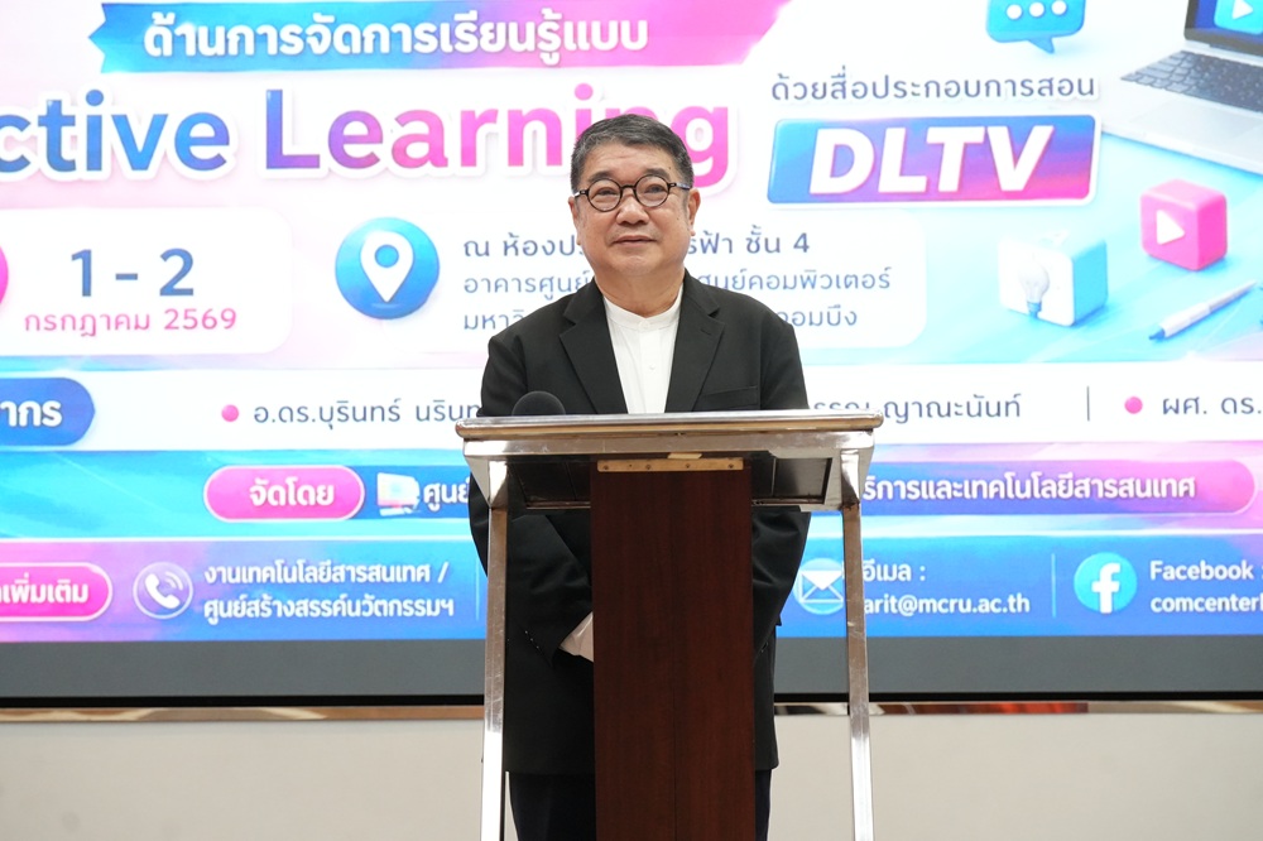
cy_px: 420
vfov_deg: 19.4
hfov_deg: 28.9
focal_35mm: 70
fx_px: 2455
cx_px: 632
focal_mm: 70
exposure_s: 1/250
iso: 8000
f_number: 5
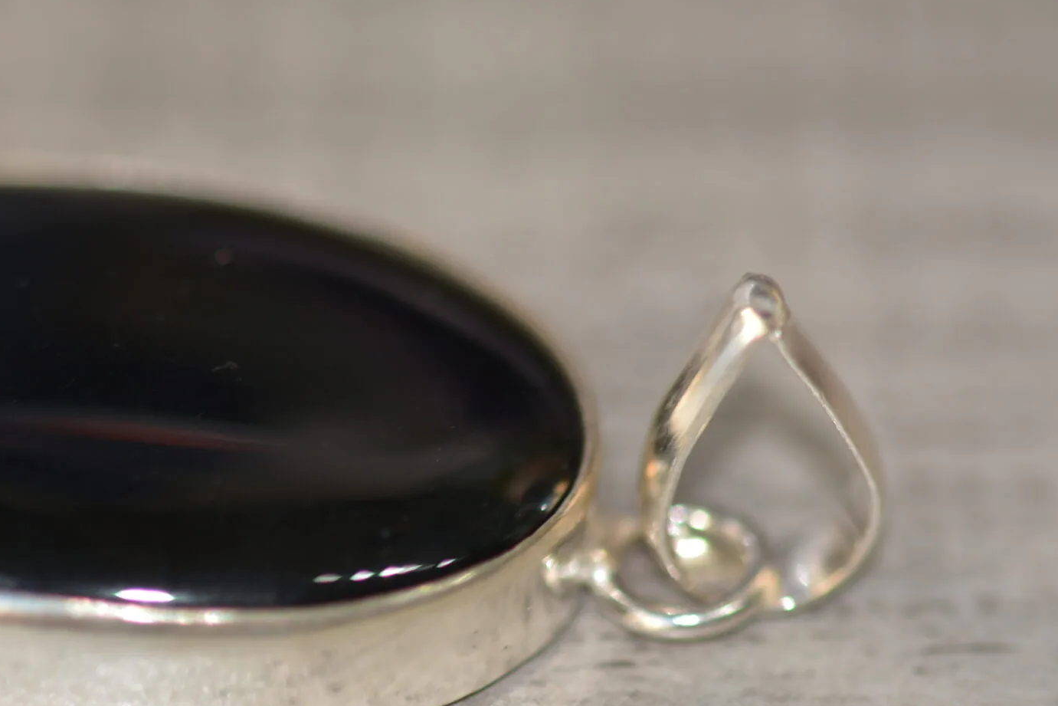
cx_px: 165
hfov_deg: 7.0
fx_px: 8580
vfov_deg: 4.7
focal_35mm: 292
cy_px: 516
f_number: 4
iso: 160
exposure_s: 1/125
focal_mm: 105
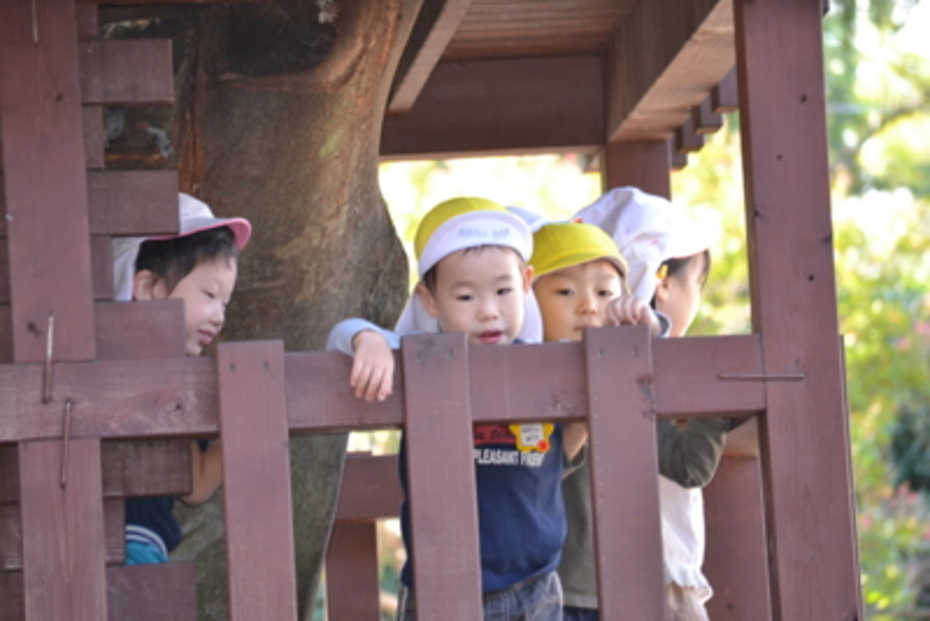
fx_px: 5814
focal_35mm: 225
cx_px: 465
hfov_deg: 9.1
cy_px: 310
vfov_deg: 6.1
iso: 560
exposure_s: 1/60
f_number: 5
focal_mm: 150
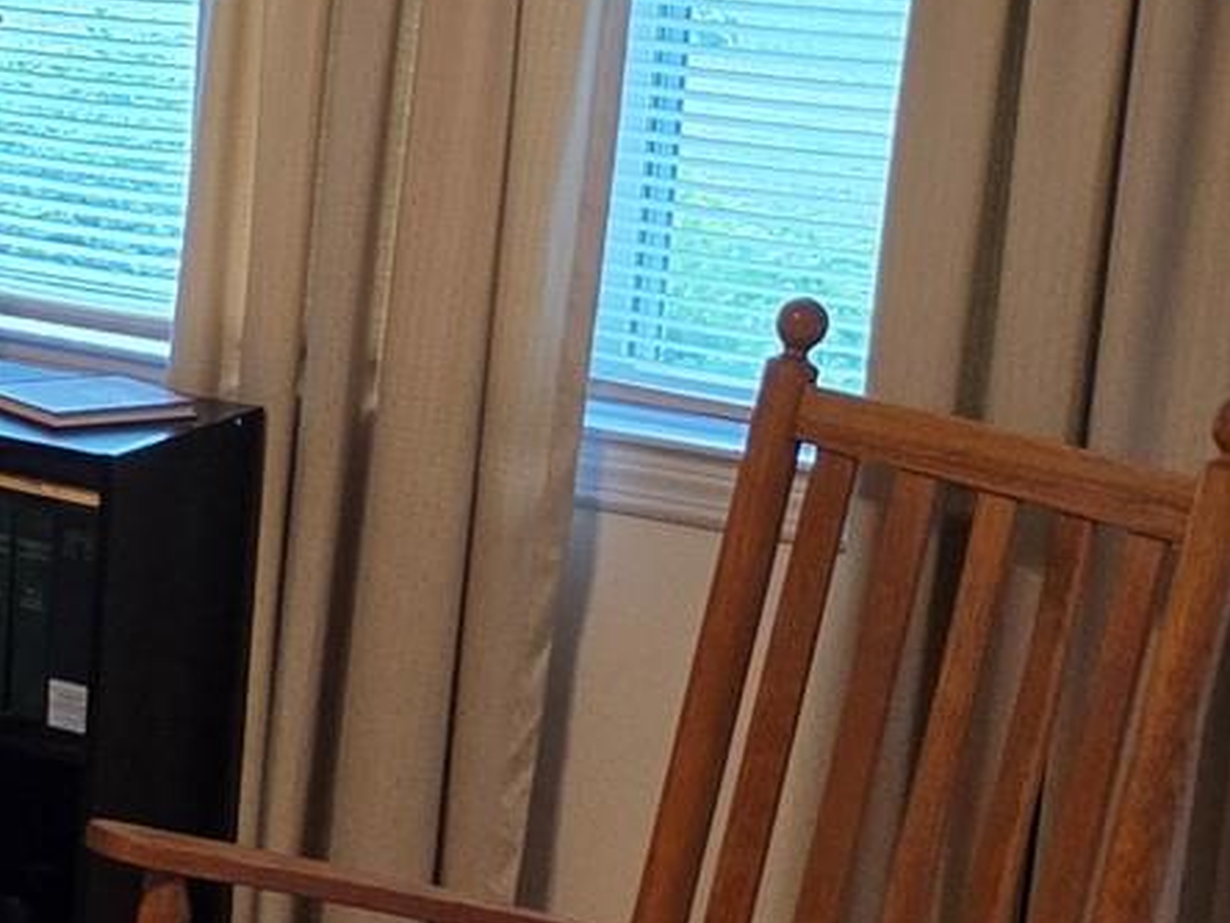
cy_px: 139
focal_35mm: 106
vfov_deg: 13.9
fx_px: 3766
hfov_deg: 13.9
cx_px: -1598
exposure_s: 1/120
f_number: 1.8
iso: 200
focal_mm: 5.4
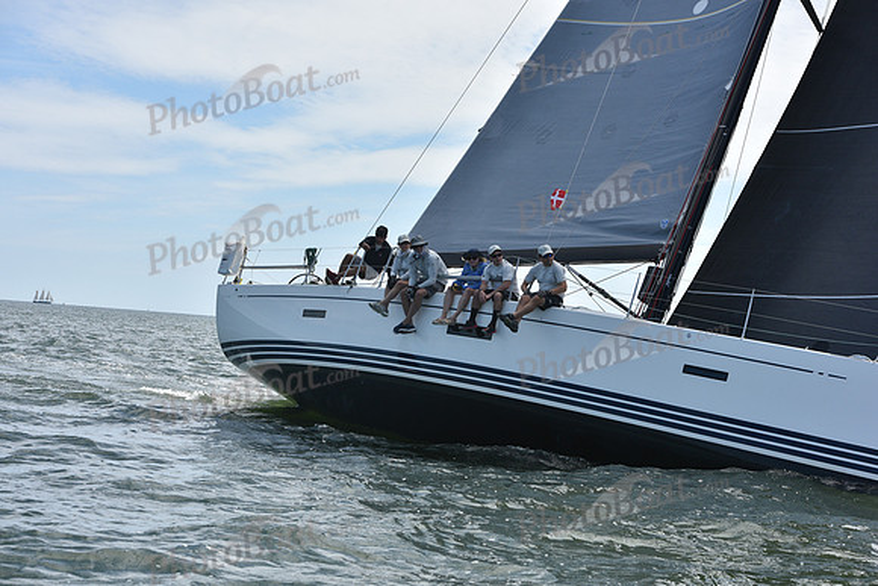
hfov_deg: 28.8
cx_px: 439
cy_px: 293
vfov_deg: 19.5
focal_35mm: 70
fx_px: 1708
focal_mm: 70
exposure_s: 1/1000
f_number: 8
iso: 320
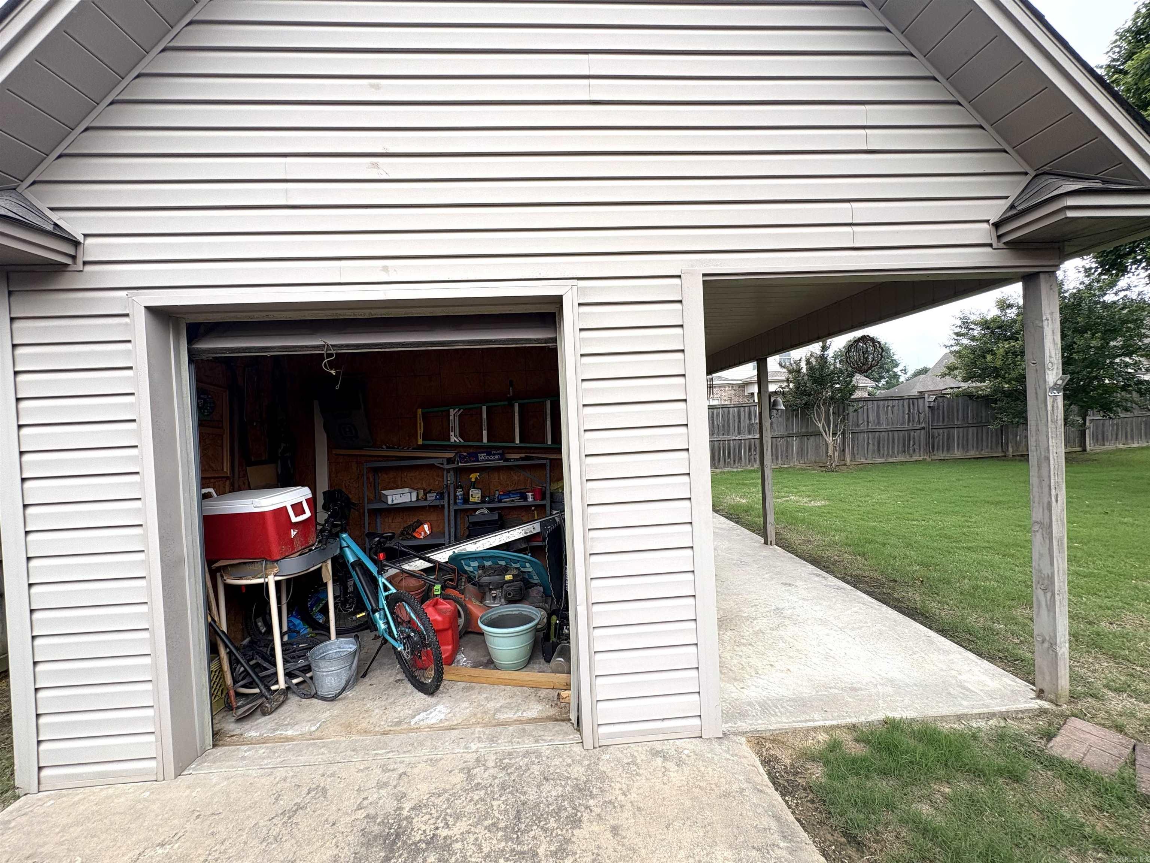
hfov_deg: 102.1
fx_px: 465
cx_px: 575
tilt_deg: -0.1
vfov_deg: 85.7
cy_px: 432
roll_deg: +2.9
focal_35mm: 14
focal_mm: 2.22
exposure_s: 1/288
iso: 40
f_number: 2.2
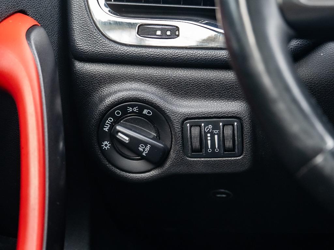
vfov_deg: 15.2
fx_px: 938
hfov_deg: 20.2
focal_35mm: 97
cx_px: 172
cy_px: 134
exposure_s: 1/60
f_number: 4
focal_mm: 50
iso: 3200
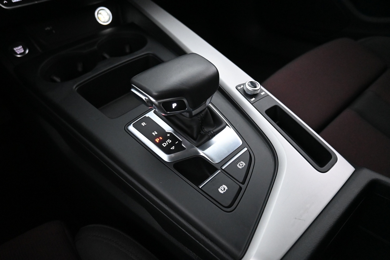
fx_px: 260
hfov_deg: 73.7
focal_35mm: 24
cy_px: 130
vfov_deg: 53.1
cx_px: 195
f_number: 3.5
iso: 6400
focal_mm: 16
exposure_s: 1/100
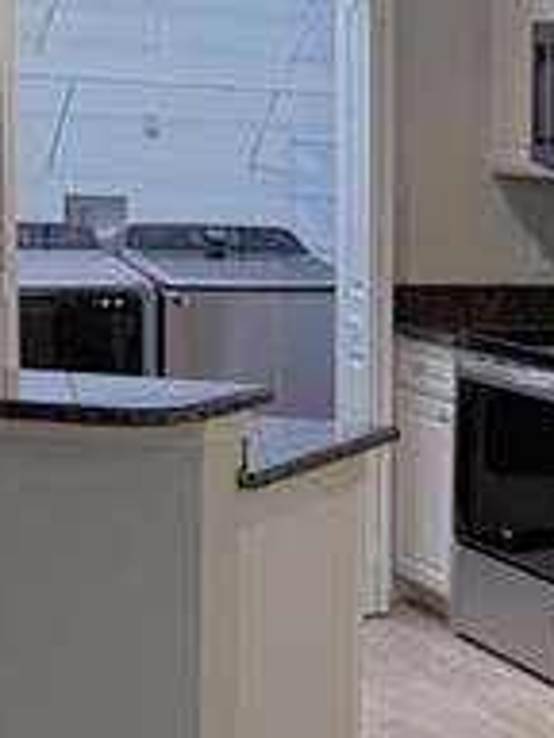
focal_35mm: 96
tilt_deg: -8.6
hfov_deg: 14.6
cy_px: 430
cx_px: 758
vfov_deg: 20.4
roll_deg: -1.4
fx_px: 2049
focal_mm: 6.76
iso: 200
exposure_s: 1/120
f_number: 1.78
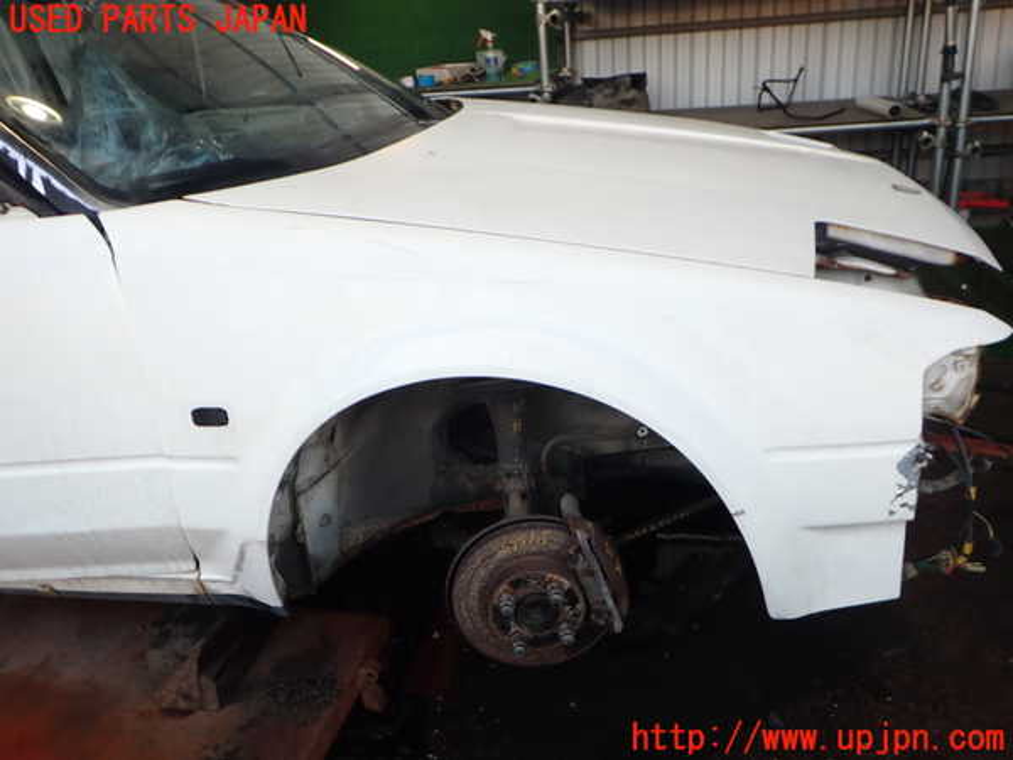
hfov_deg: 60.0
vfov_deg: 46.8
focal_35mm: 30
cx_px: 506
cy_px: 380
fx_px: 878
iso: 200
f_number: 2.3
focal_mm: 5.4
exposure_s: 1/125
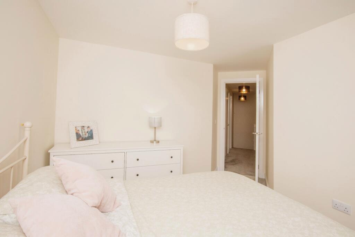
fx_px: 168
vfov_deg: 70.5
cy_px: 118
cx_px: 178
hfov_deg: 93.2
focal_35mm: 17
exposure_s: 1/60
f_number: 22
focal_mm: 17
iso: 400
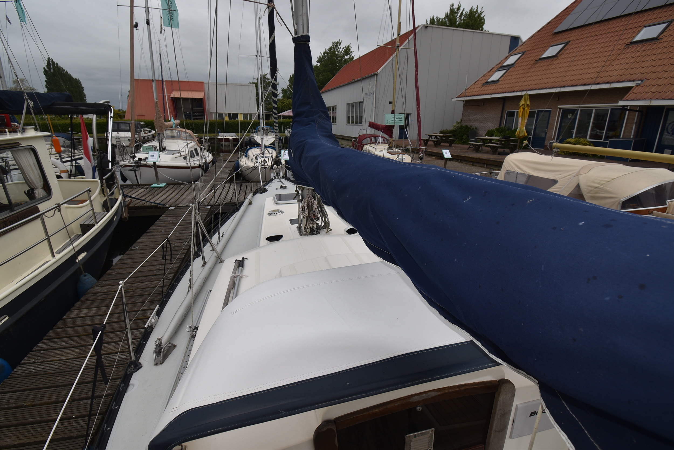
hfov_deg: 94.9
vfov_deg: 72.2
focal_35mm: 16
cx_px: 337
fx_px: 309
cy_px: 225
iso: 100
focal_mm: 11
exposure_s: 1/200
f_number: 7.1
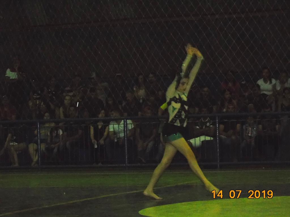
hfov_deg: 13.9
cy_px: 108
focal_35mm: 142
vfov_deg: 10.4
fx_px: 1190
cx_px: 145
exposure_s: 1/60
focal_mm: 25
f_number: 4.7
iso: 1600
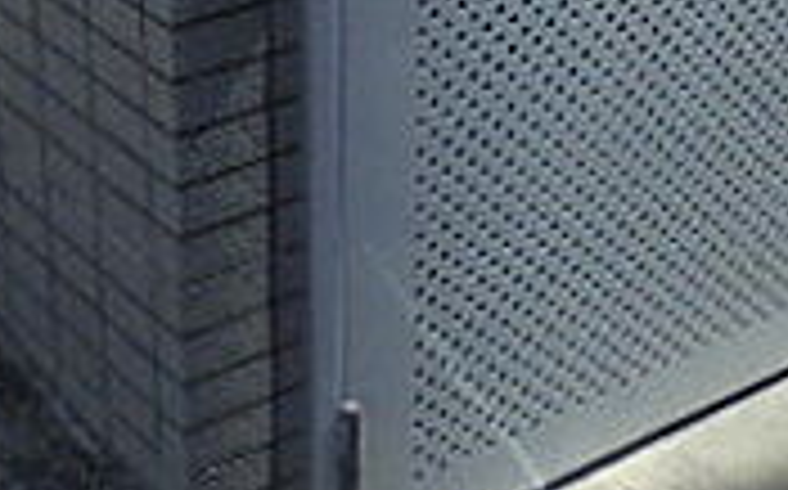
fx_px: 2167
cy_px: -121
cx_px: 509
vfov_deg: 12.6
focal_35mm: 101
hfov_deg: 20.6
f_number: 3.5
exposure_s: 1/1000
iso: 100
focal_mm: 4.6
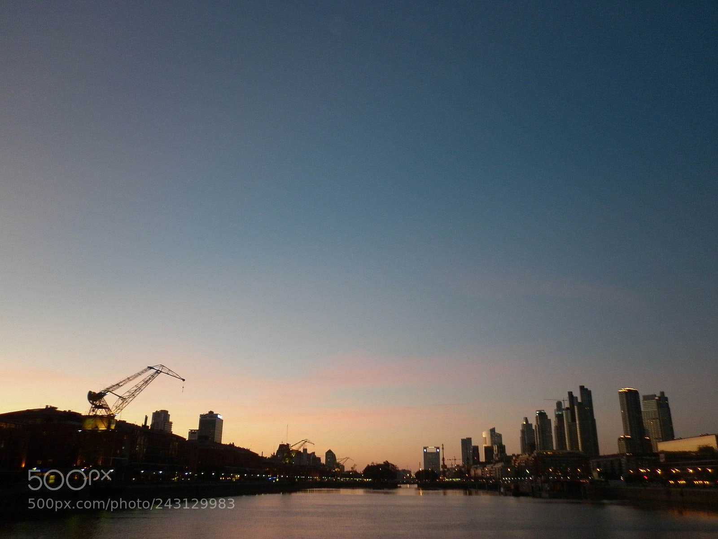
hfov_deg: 63.4
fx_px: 581
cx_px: 359
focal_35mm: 28
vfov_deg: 49.7
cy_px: 270
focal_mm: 5
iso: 125
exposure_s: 1/30
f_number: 2.8
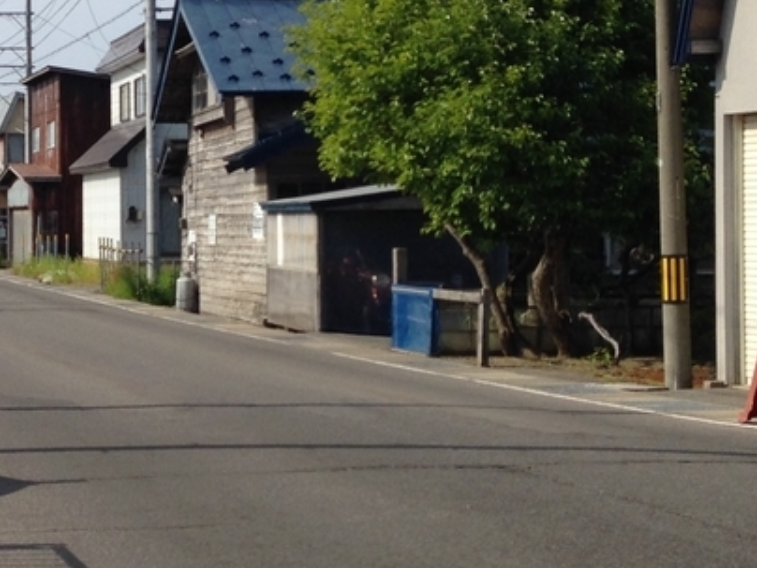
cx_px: -6
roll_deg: +1.5
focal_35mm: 98
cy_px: 216
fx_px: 2143
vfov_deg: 15.1
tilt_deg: +0.3
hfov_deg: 19.4
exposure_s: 1/1642
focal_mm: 4.12
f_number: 2.4
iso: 50
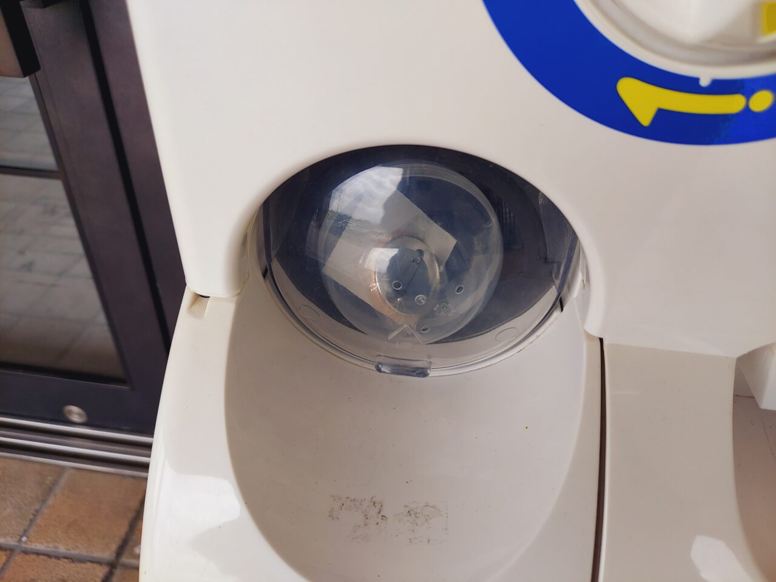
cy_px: 291
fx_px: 560
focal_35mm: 25
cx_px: 388
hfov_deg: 69.4
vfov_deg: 54.9
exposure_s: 1/226
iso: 50
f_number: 2
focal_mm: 4.6
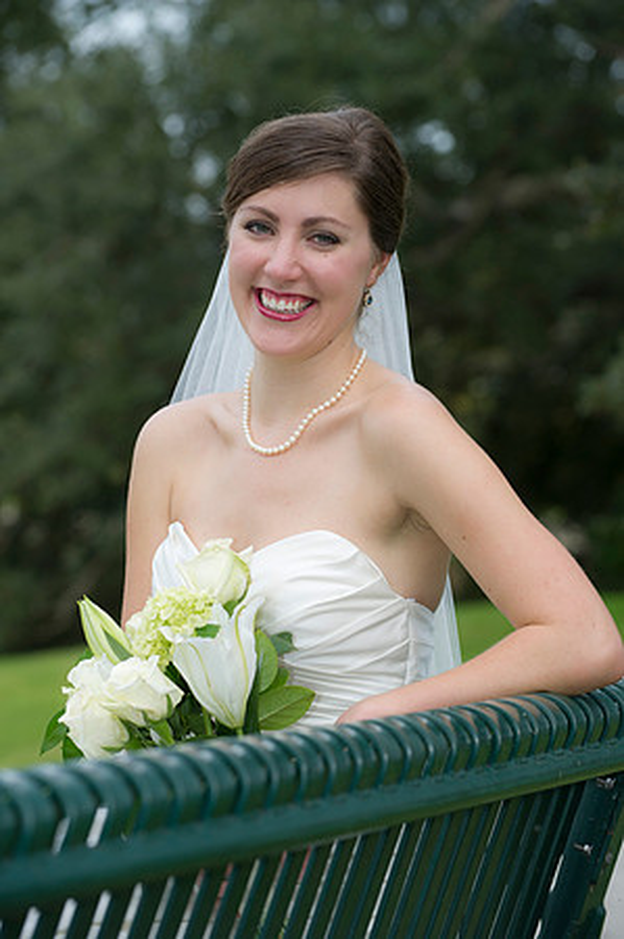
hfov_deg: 10.5
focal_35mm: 130
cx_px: 312
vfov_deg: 15.8
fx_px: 3388
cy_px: 470
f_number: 5
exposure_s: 1/250
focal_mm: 130
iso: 320
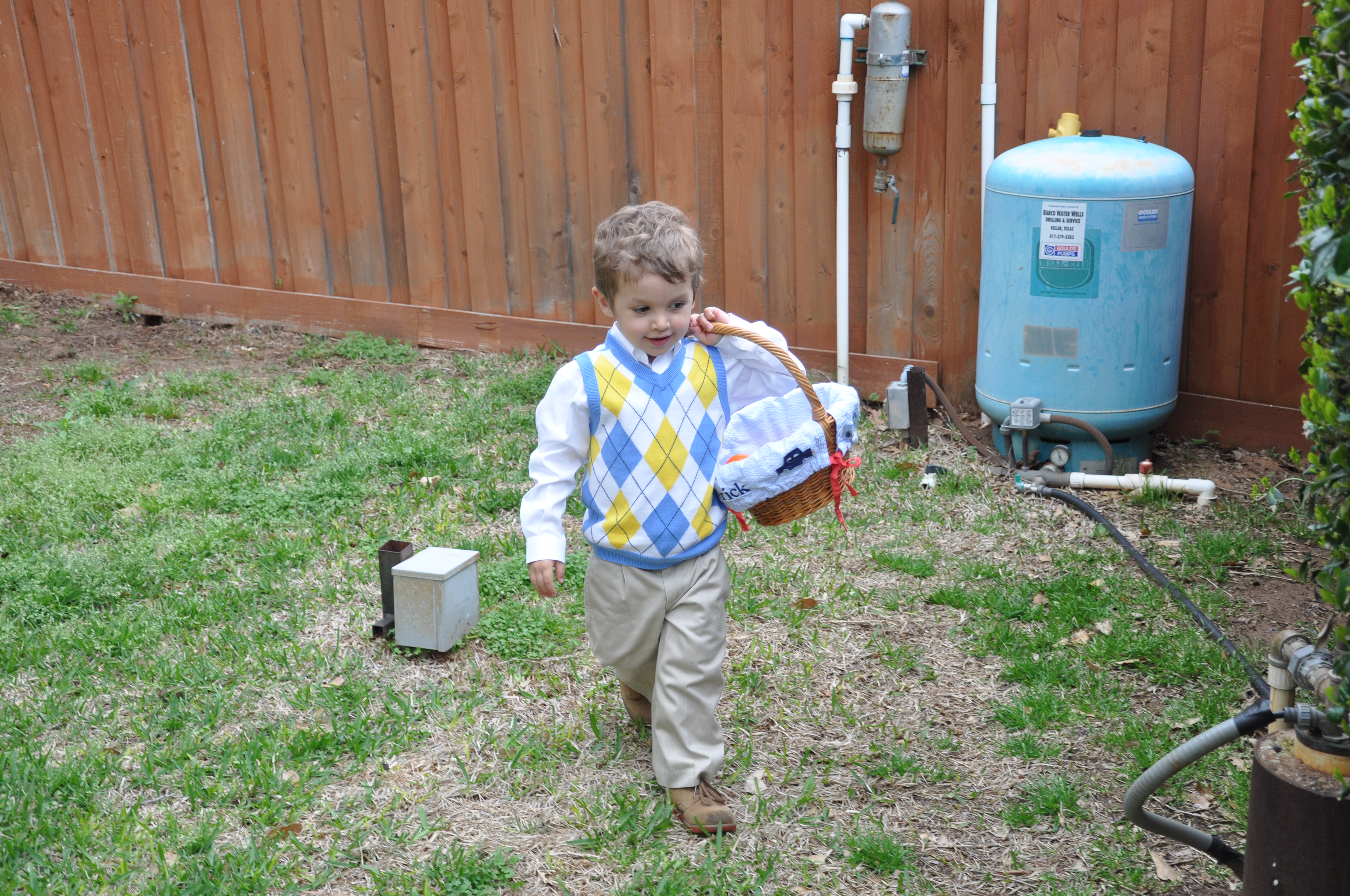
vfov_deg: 28.0
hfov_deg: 41.2
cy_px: 448
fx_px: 1798
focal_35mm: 48
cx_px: 675
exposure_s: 1/125
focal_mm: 32
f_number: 5.6
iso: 360
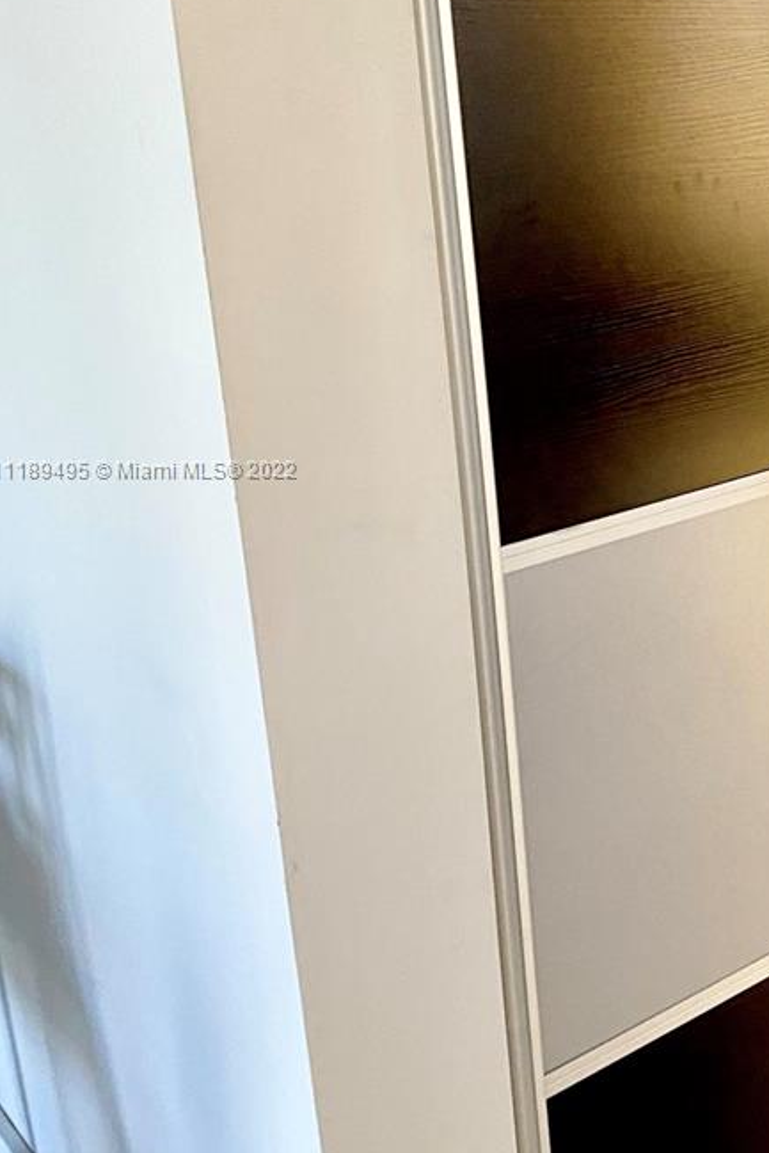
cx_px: 769
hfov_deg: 25.7
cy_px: 471
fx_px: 1601
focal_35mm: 50
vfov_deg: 39.5
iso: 250
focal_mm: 4.25
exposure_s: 1/60
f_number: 1.8
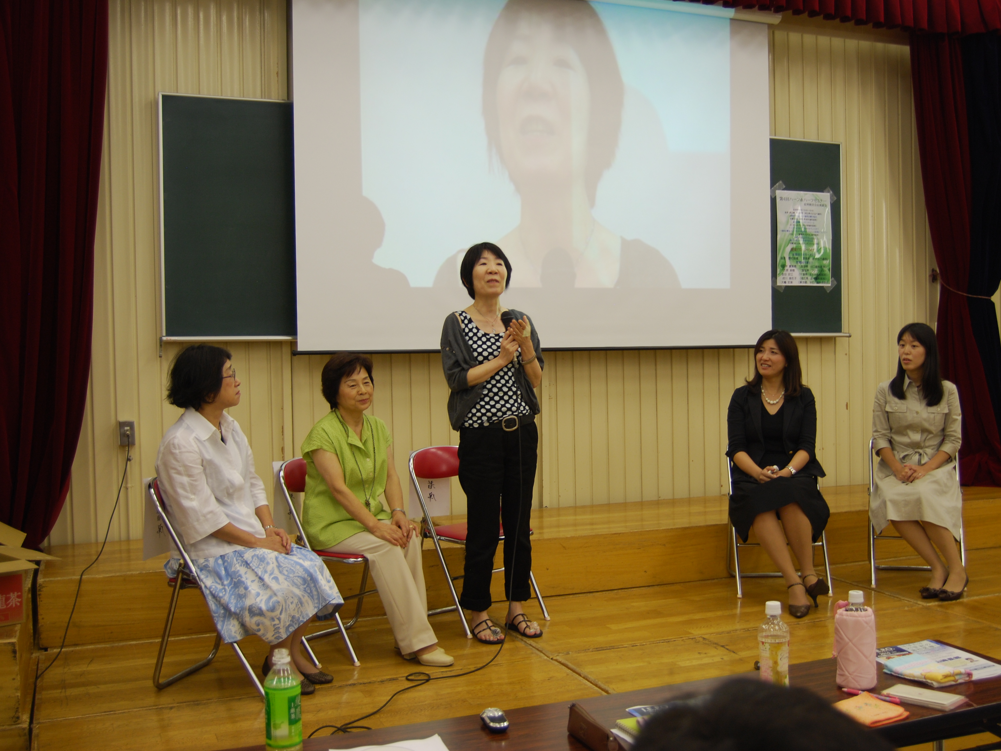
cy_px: 375
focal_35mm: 39
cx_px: 535
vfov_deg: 36.8
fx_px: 1128
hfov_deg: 47.8
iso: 200
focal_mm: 24
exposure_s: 1/40
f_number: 4
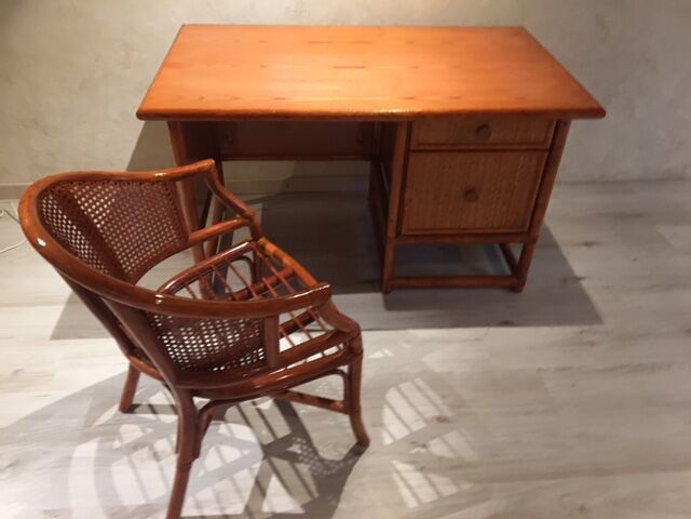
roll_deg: -2.1
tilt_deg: -36.1
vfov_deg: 48.2
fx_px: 579
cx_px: 346
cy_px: 260
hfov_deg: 61.7
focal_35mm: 29
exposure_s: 1/20
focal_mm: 4.15
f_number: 2.2
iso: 200
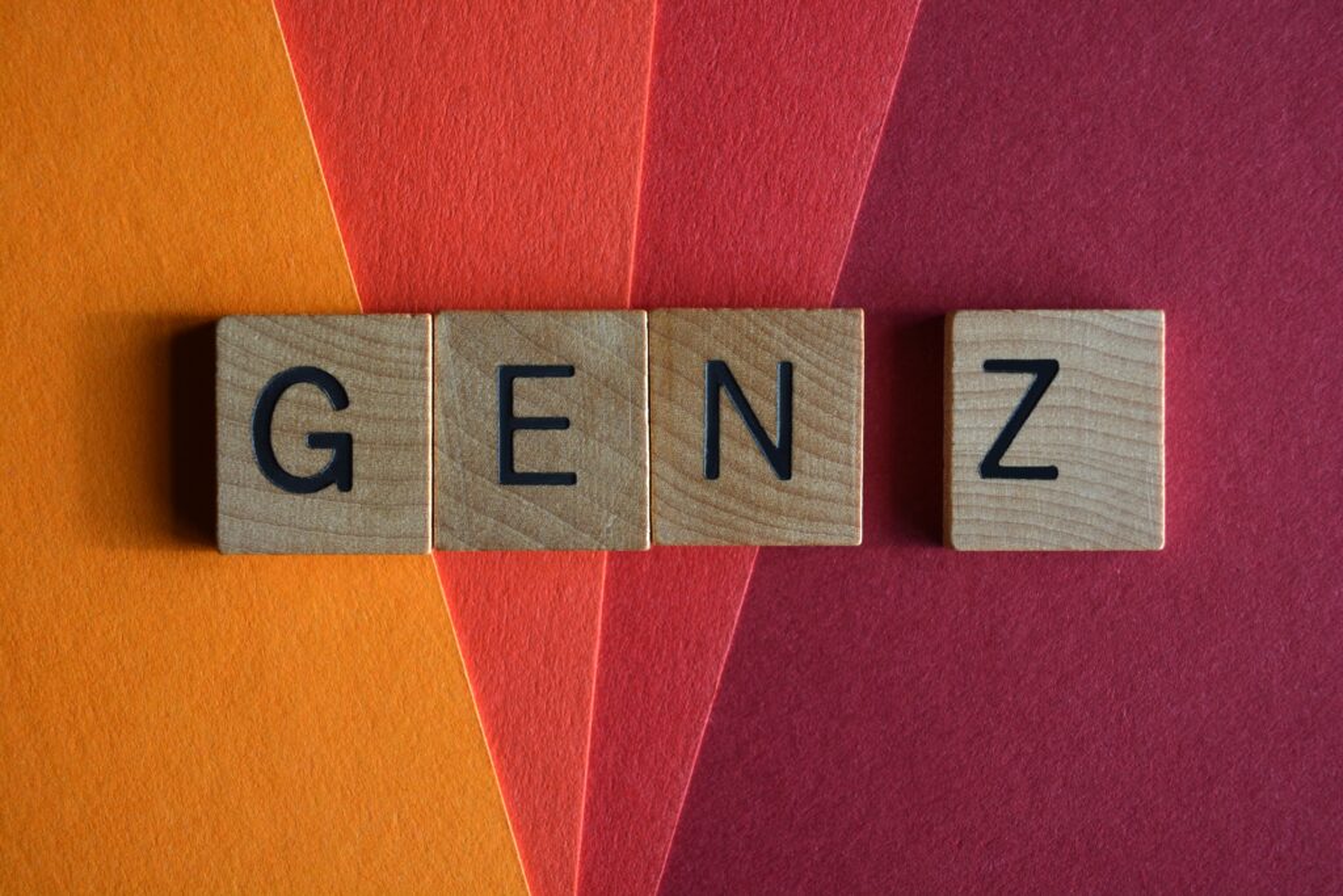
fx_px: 2127
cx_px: 672
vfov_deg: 23.8
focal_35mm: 57
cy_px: 448
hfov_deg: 35.0
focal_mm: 38
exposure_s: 1/125
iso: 250
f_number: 5.6
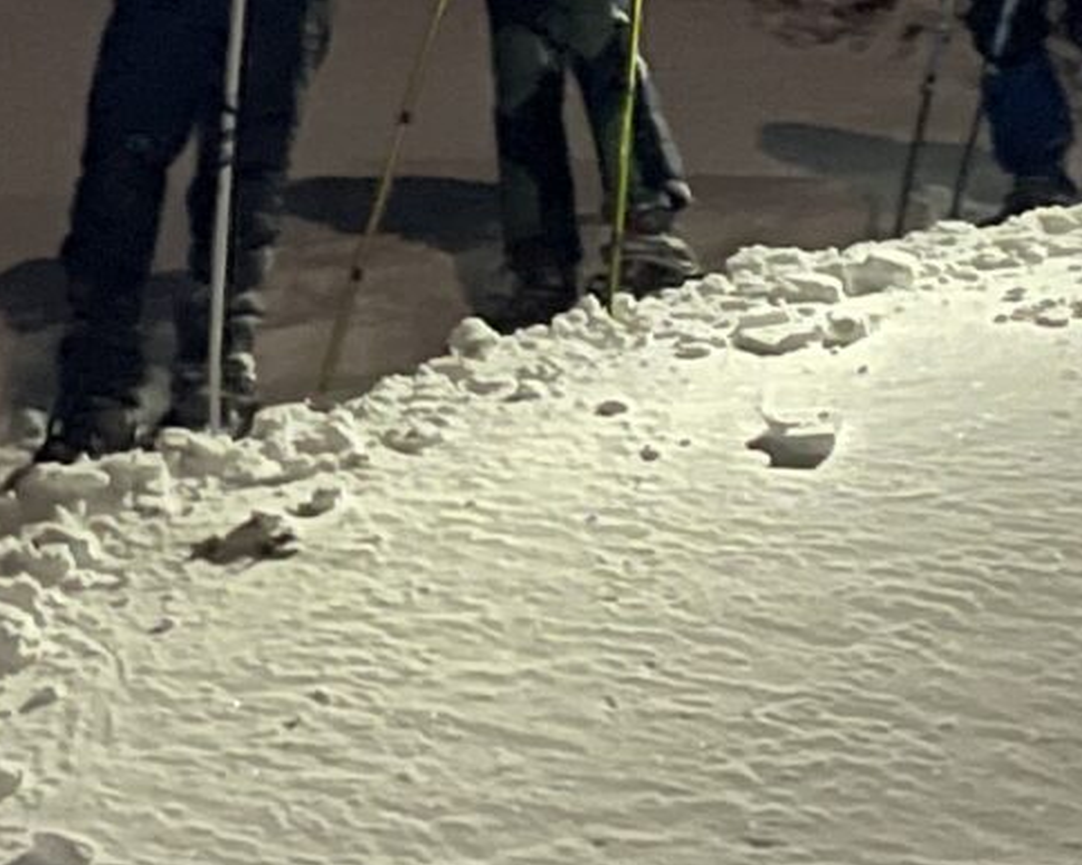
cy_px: -253
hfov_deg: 14.9
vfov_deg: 11.6
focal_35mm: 129
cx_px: 262
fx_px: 4130
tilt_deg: +22.8
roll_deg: -2.6
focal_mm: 5.1
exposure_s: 1/16
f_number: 1.6
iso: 2000
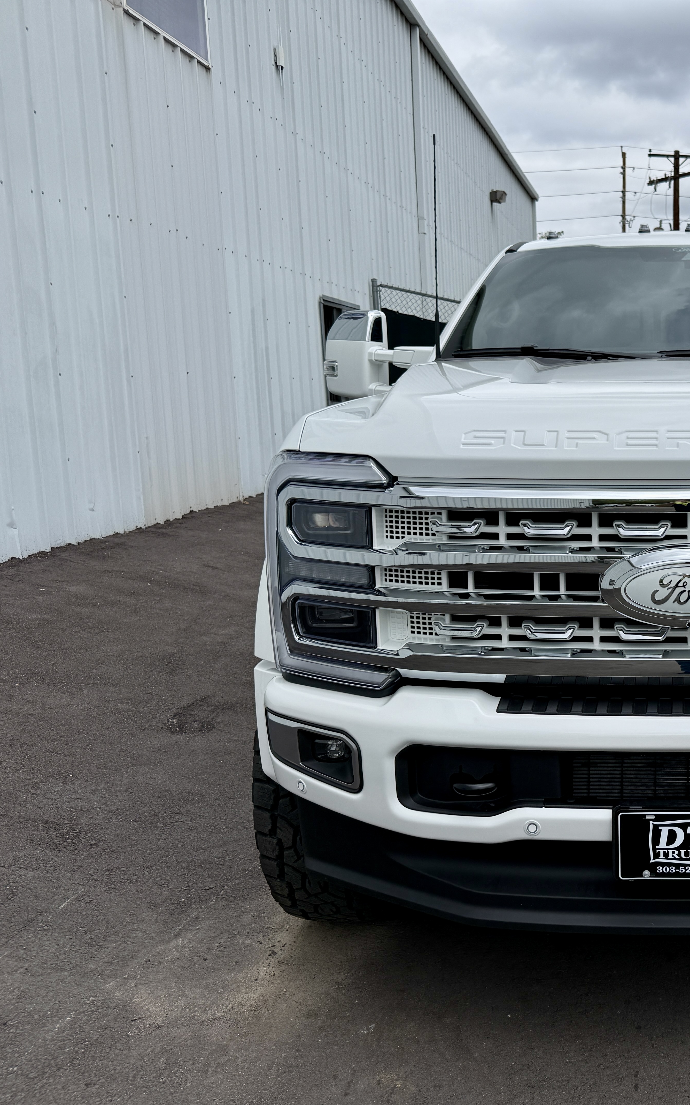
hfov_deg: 34.0
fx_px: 1023
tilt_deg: -9.1
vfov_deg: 56.7
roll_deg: +0.6
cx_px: 687
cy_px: 553
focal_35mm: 34
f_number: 1.78
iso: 80
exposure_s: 1/6711
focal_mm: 6.76
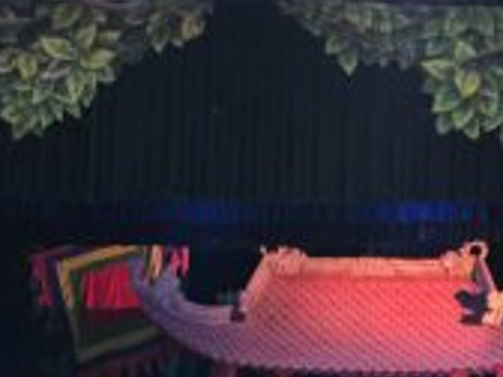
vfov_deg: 17.4
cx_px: 440
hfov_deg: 23.3
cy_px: 404
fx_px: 1192
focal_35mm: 82
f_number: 1.7
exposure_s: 1/100
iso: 2500
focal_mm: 6.3
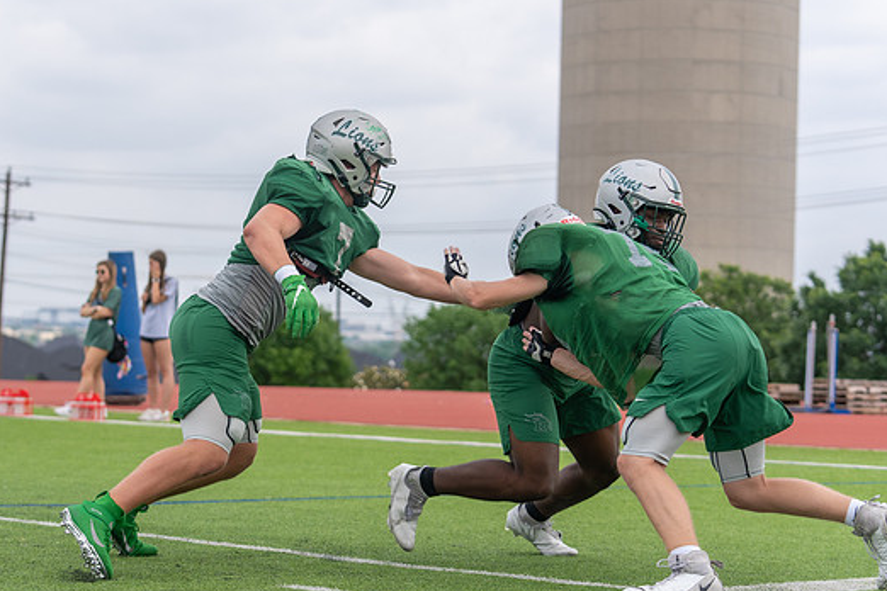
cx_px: 272
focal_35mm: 102
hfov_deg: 19.9
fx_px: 2513
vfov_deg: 13.4
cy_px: 327
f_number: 3.5
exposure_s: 1/1250
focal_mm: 72
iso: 160
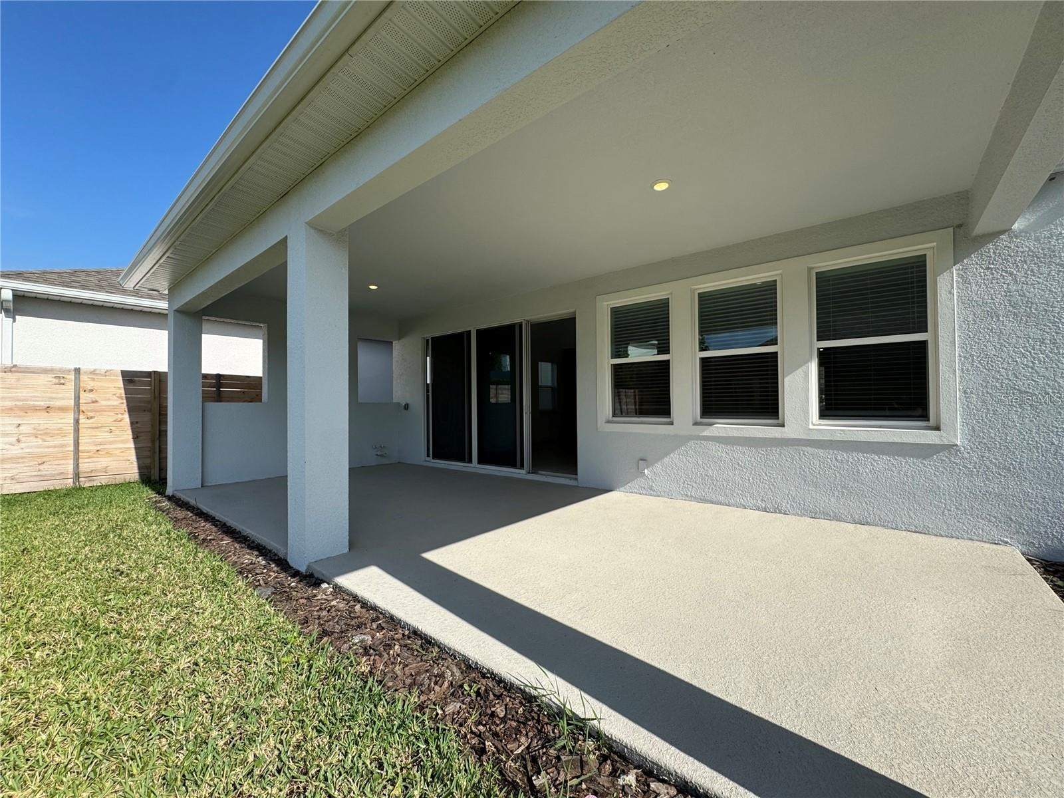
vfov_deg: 85.7
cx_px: 532
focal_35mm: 14
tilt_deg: +0.9
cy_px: 399
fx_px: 430
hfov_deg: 102.1
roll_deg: +0.1
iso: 50
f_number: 2.2
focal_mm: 2.22
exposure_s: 1/1420
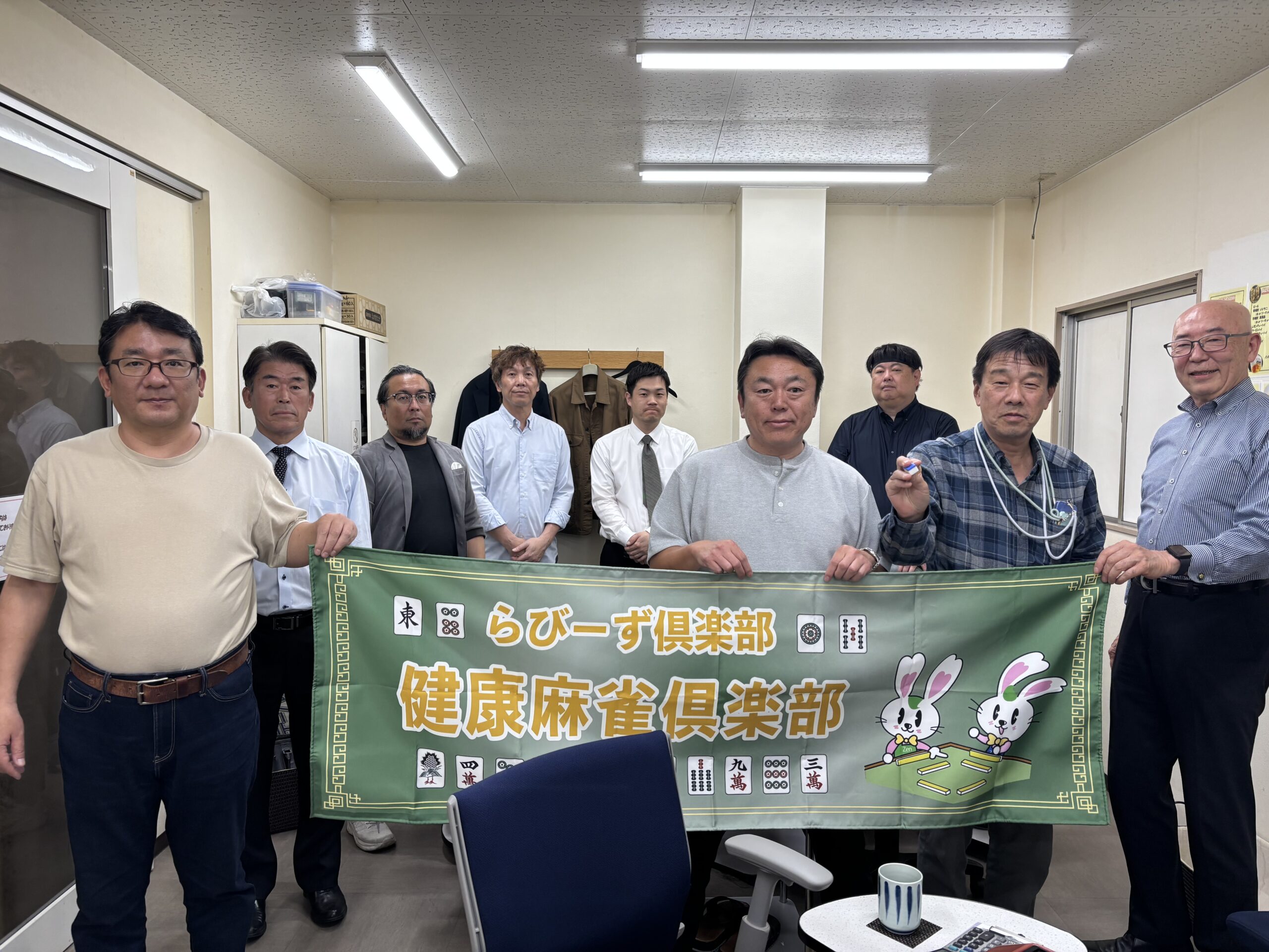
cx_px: 634
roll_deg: -0.6
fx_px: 953
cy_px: 476
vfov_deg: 53.1
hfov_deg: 67.3
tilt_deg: -3.0
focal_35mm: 26
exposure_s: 1/120
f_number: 1.6
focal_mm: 5.96
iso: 80
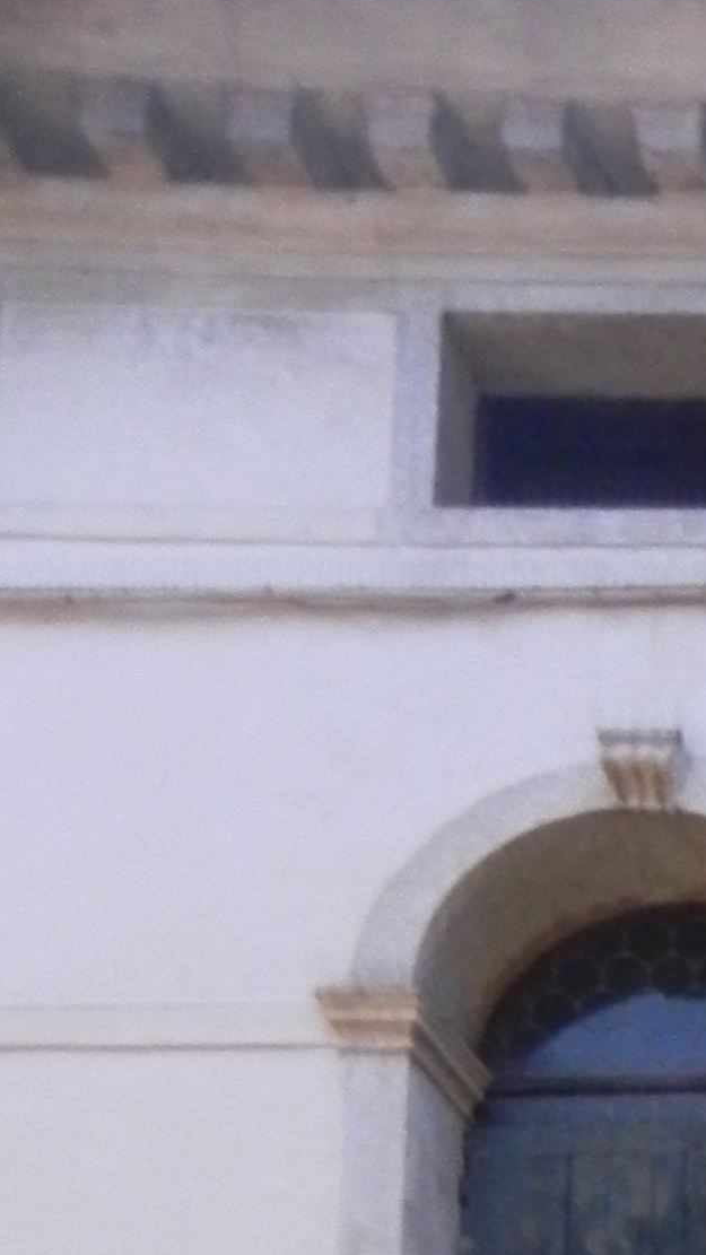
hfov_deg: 11.6
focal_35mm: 93
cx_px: 1436
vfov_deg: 19.6
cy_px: 1935
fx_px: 3095
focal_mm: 4.6
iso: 400
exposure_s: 1/5
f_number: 2.8
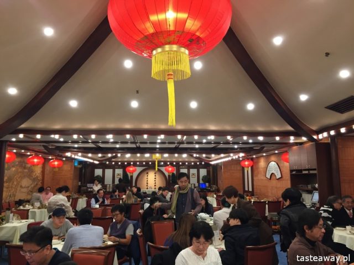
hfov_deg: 61.7
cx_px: 177
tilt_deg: +9.7
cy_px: 132
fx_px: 297
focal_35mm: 29
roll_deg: -0.8
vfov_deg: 48.2
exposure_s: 1/33
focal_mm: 4.15
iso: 125
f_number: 2.2
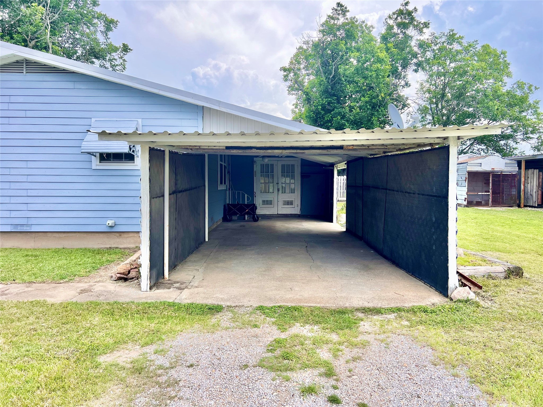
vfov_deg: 53.1
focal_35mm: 26
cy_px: 204
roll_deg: -0.3
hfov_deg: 67.3
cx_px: 272
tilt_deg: -2.5
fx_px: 408
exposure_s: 1/1621
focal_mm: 5.7
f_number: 1.5
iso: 50
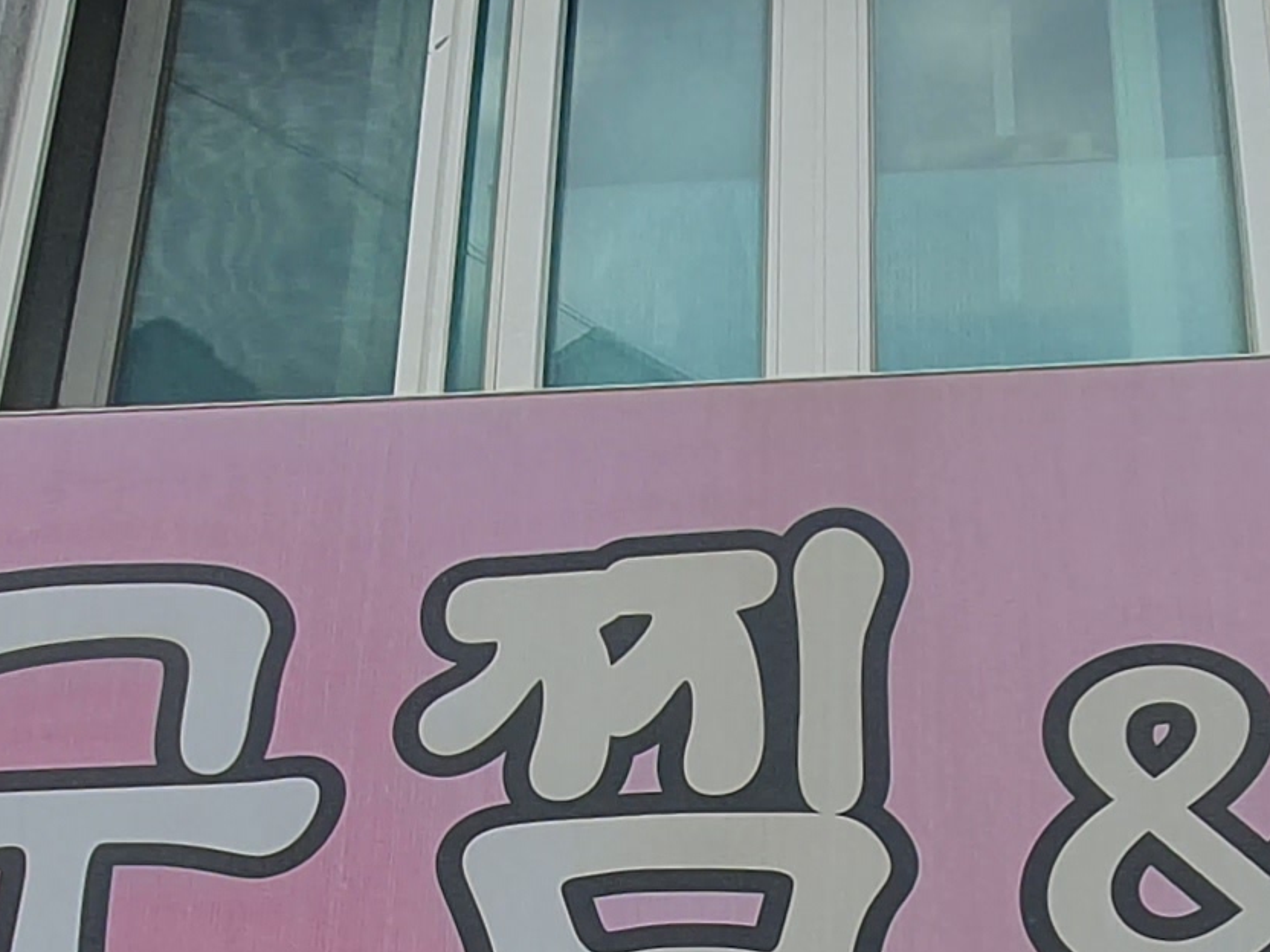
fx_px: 2642
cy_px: 1134
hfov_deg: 26.9
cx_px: 798
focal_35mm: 72
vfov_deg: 19.3
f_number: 2.2
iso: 50
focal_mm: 1.8
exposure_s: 1/1292
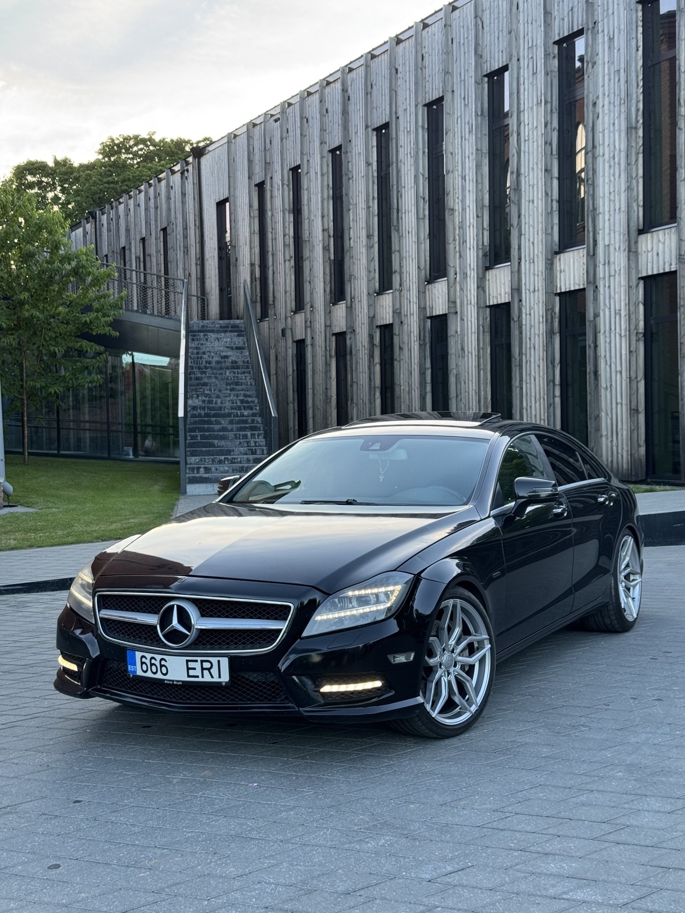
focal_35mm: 48
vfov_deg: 39.7
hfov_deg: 30.3
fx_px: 1266
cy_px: 456
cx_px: 342
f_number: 1.78
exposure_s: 1/146
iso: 50
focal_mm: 6.76
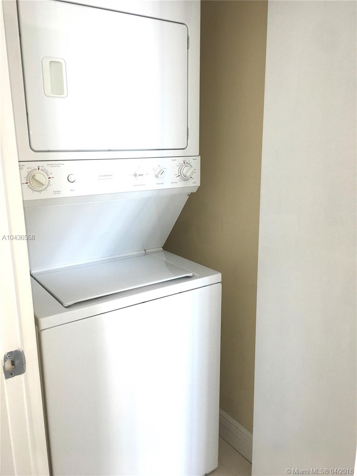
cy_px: 238
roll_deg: +0.9
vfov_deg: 61.7
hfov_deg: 48.2
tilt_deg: -12.5
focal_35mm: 29
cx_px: 178
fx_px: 399
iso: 25
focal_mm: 4.15
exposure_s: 1/36
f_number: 2.2
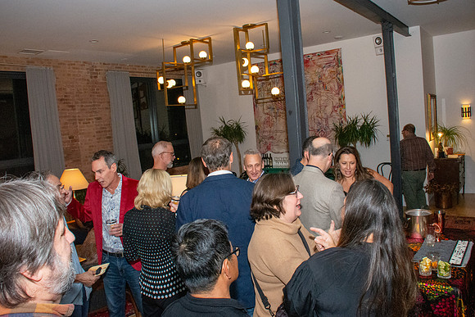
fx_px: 375
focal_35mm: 28
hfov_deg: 64.8
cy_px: 158
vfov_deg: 45.9
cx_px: 238
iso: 5000
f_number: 11
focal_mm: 18
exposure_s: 1/160
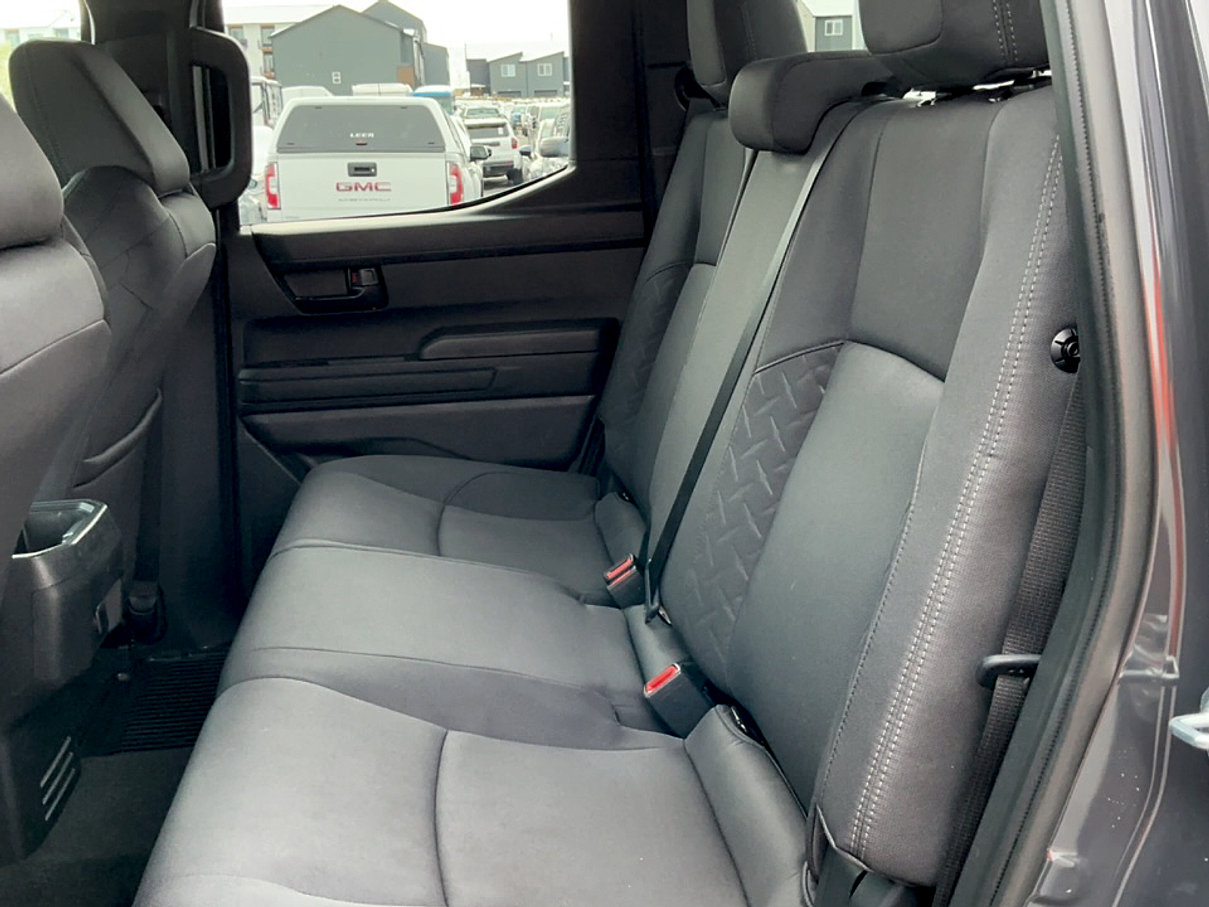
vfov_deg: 46.8
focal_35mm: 30
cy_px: 454
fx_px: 1048
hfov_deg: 60.0
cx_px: 604
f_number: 1.8
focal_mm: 3
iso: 64
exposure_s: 1/120
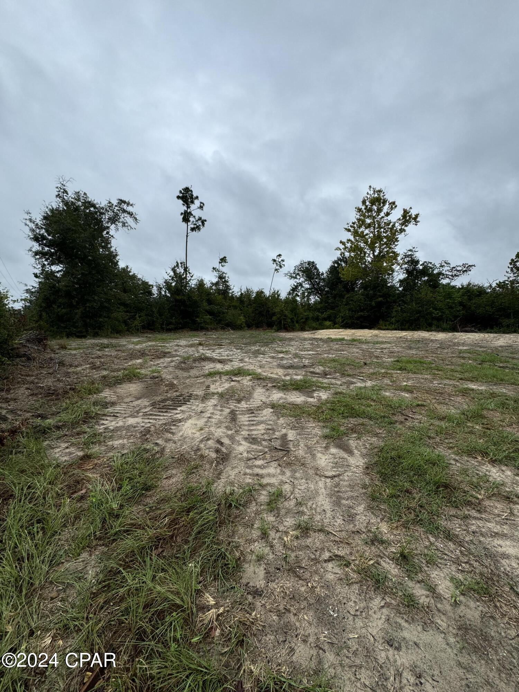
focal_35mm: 14
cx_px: 260
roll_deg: +0.7
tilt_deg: -6.4
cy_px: 346
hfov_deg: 85.7
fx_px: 280
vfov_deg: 102.1
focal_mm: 2.22
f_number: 2.2
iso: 40
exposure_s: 1/1178
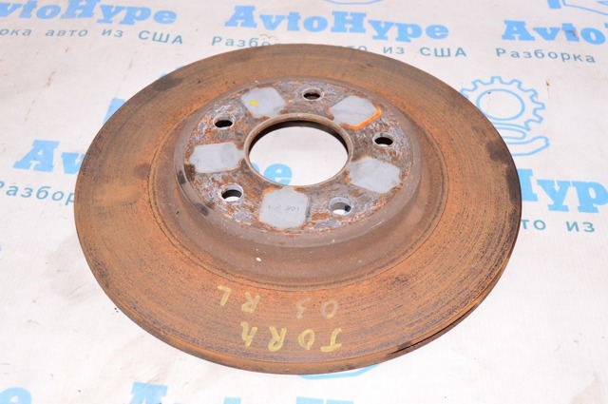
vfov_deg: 31.8
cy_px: 202
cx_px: 304
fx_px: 708
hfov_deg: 46.5
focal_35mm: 42
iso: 1600
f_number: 8
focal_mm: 28
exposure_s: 1/160
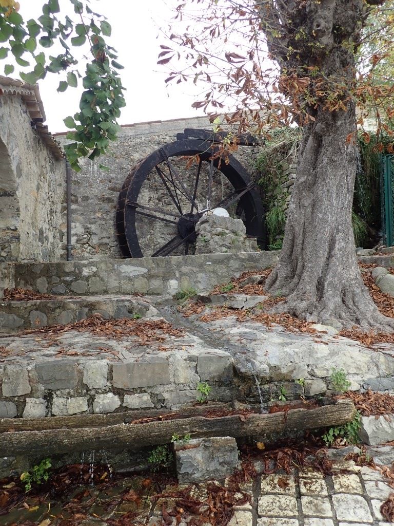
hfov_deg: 54.9
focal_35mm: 25
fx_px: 379
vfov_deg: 69.4
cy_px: 263
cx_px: 197
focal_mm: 4.5
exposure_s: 1/160
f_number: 2.8
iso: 100
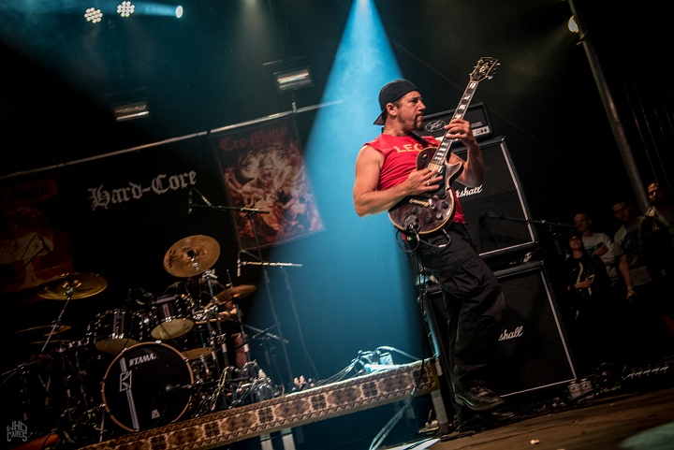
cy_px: 225
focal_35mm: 46
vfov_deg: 29.3
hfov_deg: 42.7
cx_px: 337
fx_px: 862
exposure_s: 1/100
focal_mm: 46
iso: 1600
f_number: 4.5
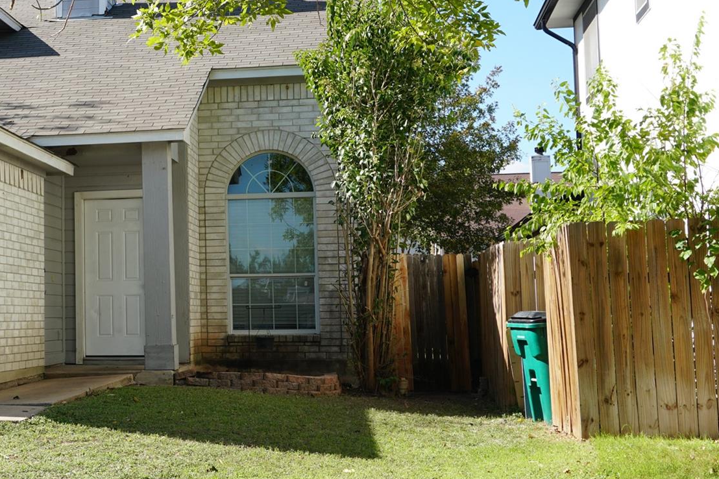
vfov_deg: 22.2
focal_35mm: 61
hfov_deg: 31.5
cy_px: 199
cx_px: 82
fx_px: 1218
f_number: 9
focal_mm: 22
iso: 100
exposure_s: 1/100
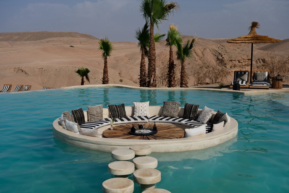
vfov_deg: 35.9
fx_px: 297
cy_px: 96
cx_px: 144
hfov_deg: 51.9
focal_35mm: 37
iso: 160
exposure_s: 1/1600
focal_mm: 24.7
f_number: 5.6
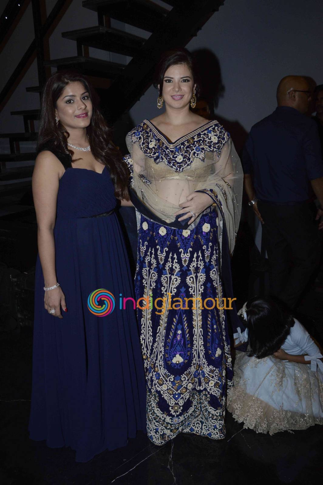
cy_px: 242
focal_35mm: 32
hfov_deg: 41.6
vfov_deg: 59.5
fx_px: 425
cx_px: 162
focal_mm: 21
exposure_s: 1/200
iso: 800
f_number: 8
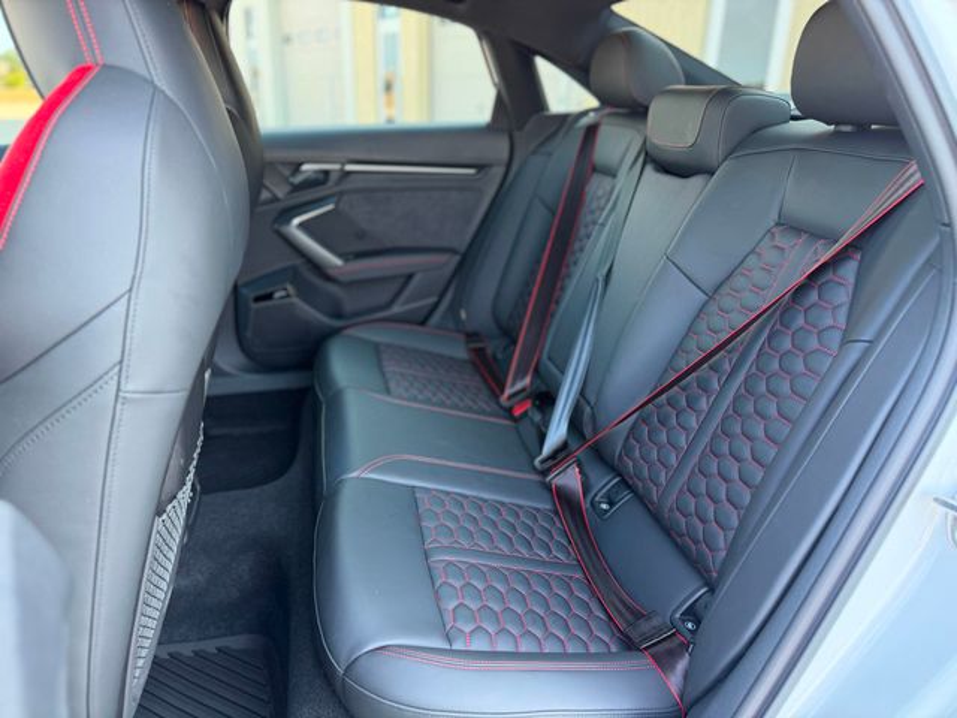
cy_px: 359
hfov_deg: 71.6
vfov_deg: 56.8
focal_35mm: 24
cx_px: 478
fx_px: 664
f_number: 1.78
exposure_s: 1/91
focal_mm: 6.76
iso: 200
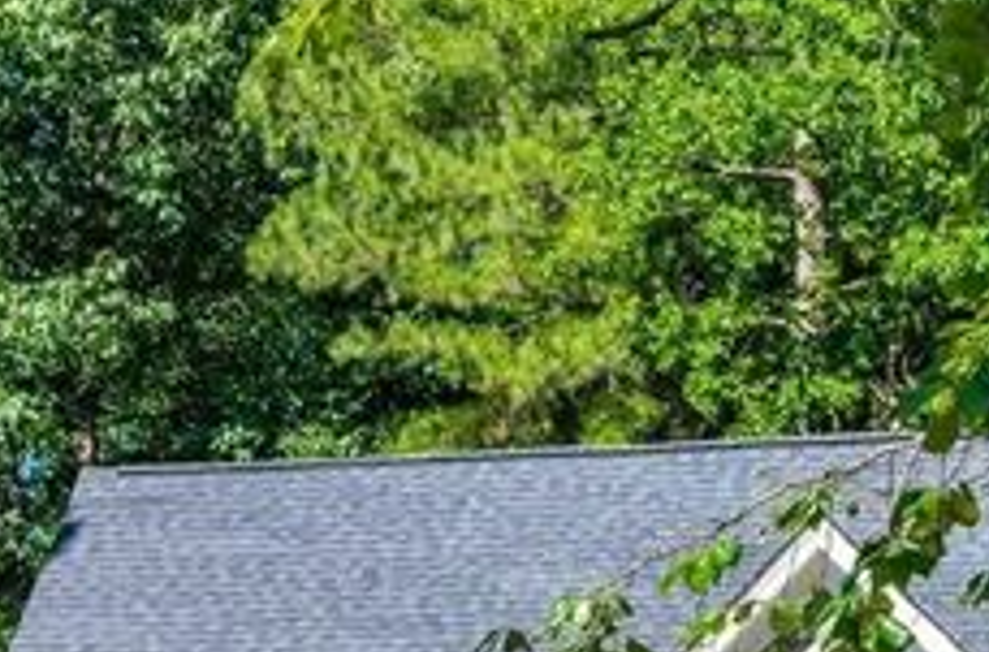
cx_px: 441
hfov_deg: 18.3
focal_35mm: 112
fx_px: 3066
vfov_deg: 11.6
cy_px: 1023
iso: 100
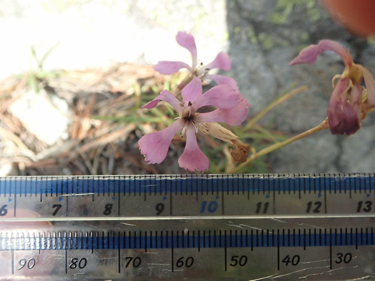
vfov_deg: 46.8
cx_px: 188
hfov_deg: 60.0
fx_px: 325
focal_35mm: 30
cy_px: 140
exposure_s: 1/1000
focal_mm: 5.5
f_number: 3.2
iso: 400
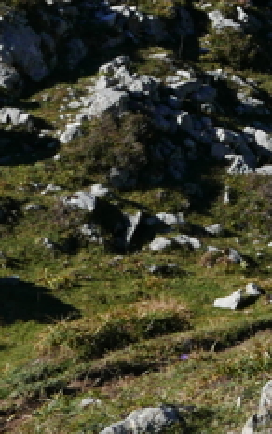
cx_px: 985
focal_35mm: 199
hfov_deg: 5.9
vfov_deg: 10.4
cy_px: -20
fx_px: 2356
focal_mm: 17.2
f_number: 5.6
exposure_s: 1/800
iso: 200
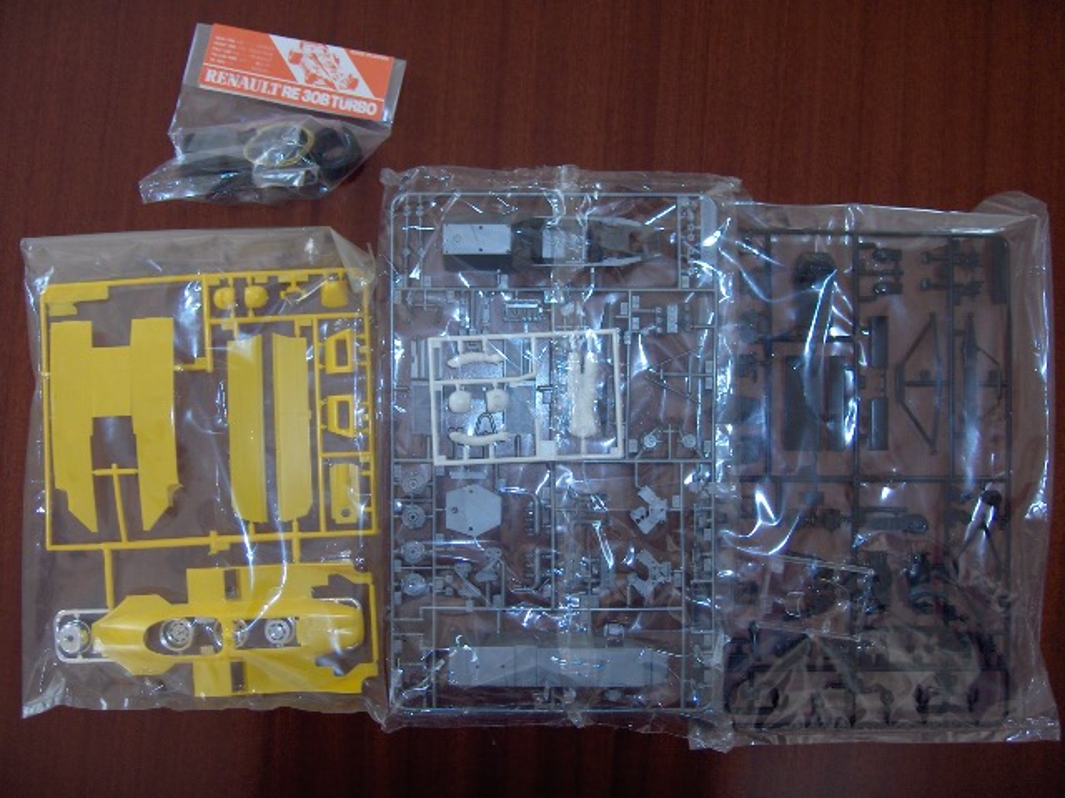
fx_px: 1200
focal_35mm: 39
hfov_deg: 47.9
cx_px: 532
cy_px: 399
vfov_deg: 36.8
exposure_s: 1/60
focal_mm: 8
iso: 100
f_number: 2.8
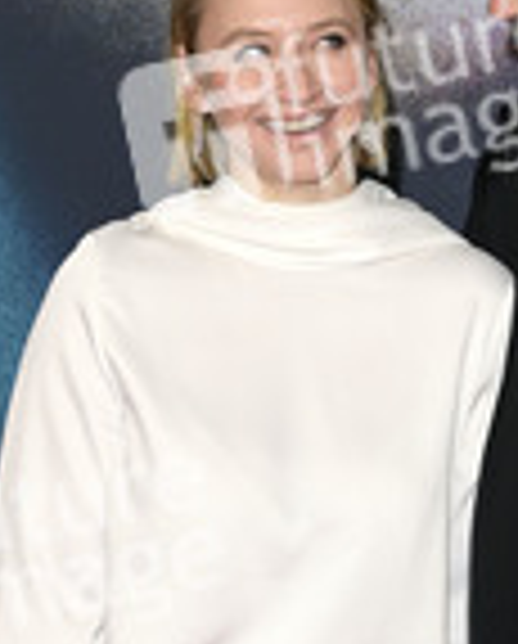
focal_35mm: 170
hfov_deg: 9.1
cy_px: 338
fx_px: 3247
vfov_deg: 11.3
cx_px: 482
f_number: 5.6
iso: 640
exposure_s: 1/250
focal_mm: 65
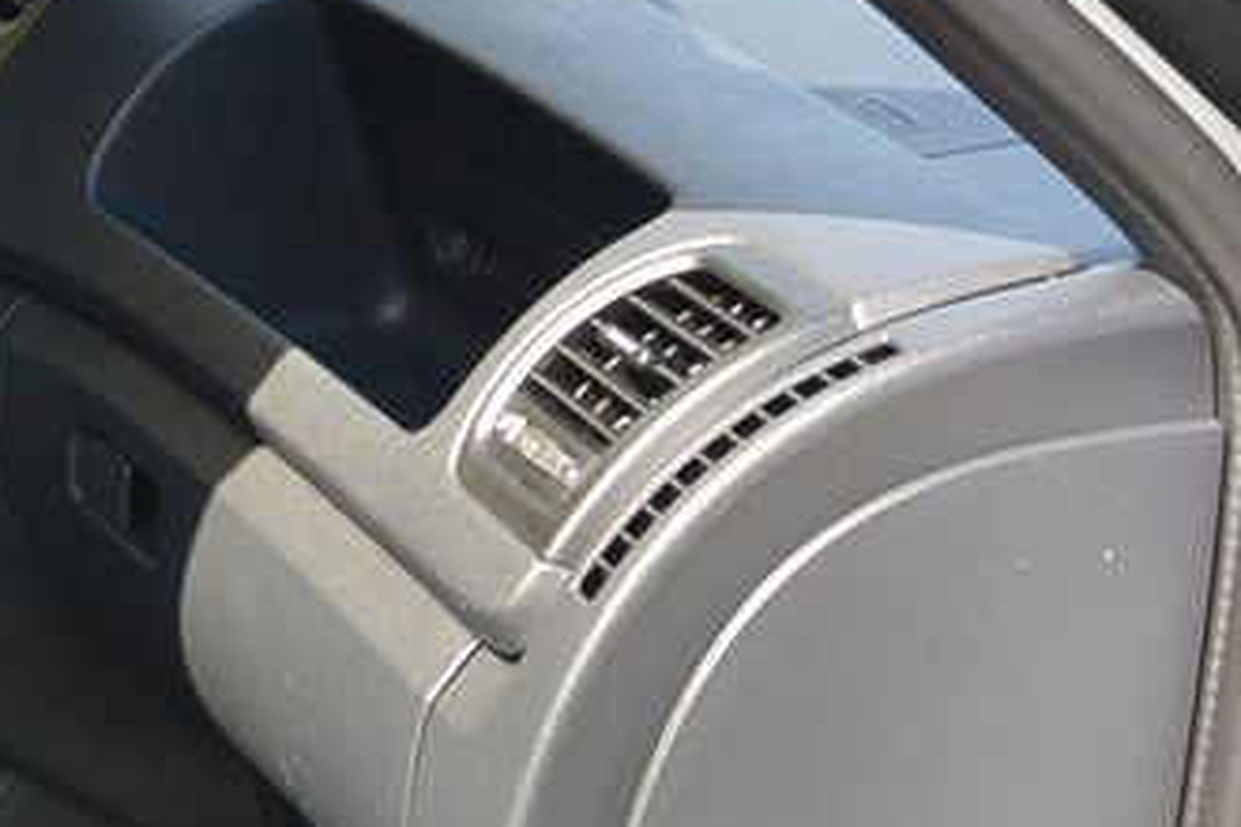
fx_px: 3102
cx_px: -496
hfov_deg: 20.2
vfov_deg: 14.8
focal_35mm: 90
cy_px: 927
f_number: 4
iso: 160
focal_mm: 11
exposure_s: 1/250
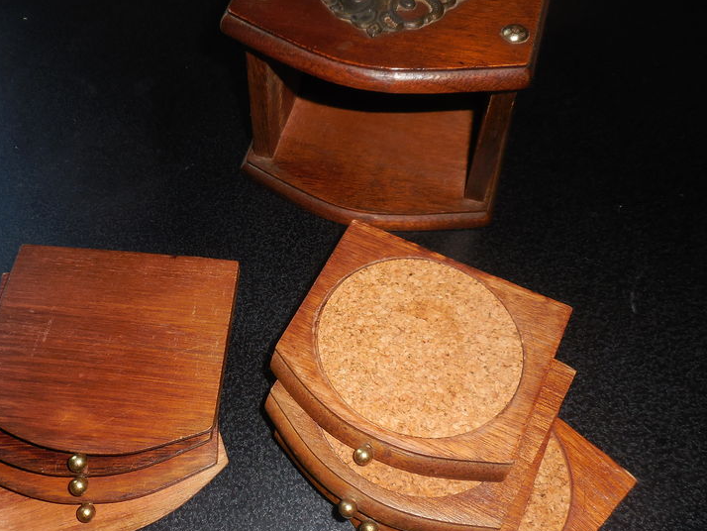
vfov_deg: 40.7
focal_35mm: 35
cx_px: 252
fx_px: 715
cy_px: 266
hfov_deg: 51.9
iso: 125
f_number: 3.7
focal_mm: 4.5
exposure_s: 1/25
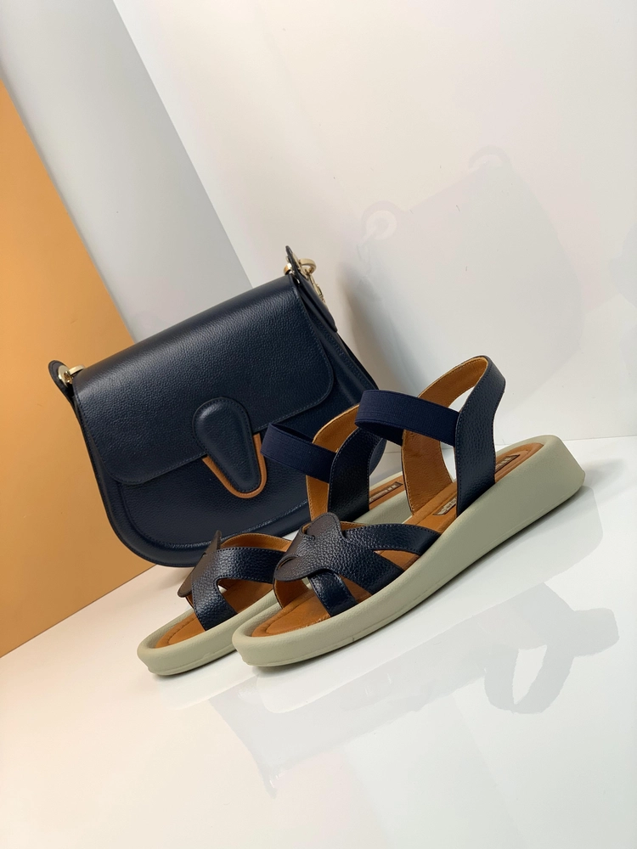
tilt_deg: -7.8
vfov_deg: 36.8
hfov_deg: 28.0
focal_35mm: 52
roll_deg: +26.8
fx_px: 1276
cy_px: 424
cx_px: 318
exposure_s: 1/100
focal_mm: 6
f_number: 2.4
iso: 32
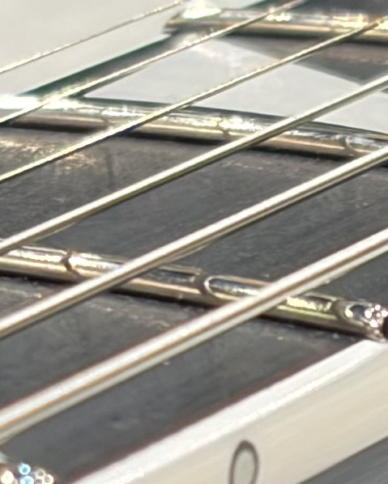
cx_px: 420
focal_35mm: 342
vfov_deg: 5.6
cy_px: 605
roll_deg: +1.9
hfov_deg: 4.5
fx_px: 4905
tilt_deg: -20.7
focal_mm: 5.96
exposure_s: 1/40
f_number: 1.6
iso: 125
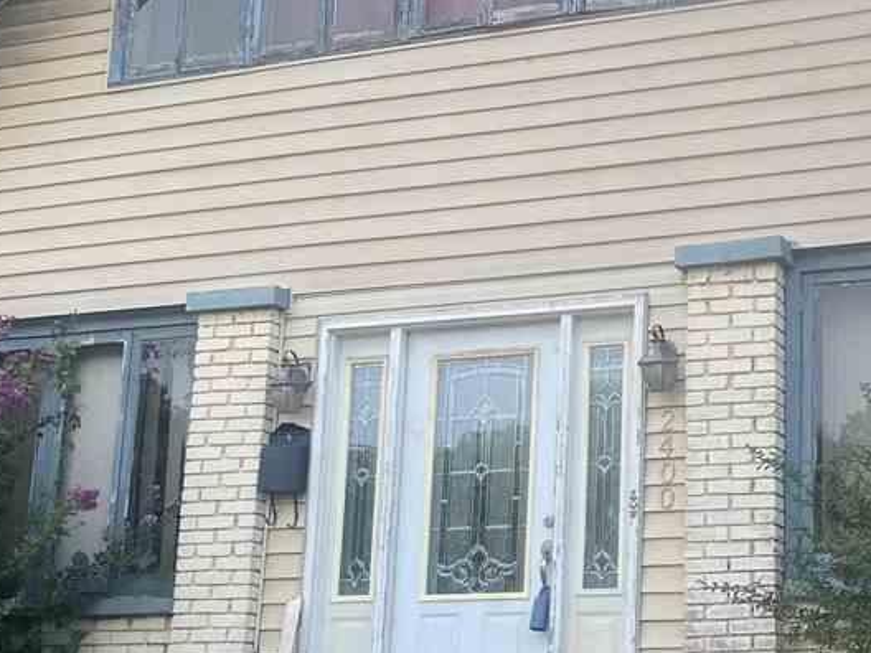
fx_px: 1585
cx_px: 741
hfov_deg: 29.7
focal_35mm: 63
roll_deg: +0.2
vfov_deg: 23.2
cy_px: 447
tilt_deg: +11.9
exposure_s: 1/905
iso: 32
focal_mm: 4.25
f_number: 1.8
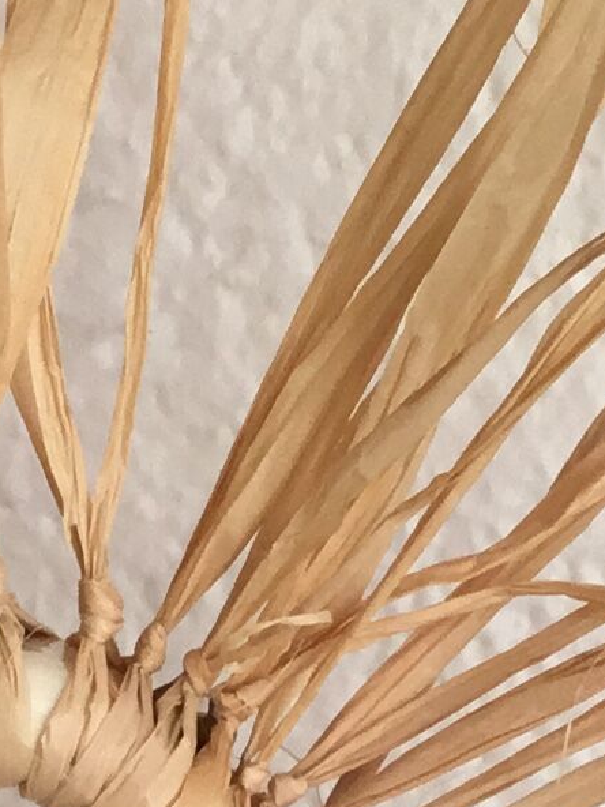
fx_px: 3985
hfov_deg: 8.7
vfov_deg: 11.1
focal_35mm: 171
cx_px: 69
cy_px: 1232
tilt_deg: -20.3
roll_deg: -1.7
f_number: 2.4
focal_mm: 3.3
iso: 32
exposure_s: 1/100
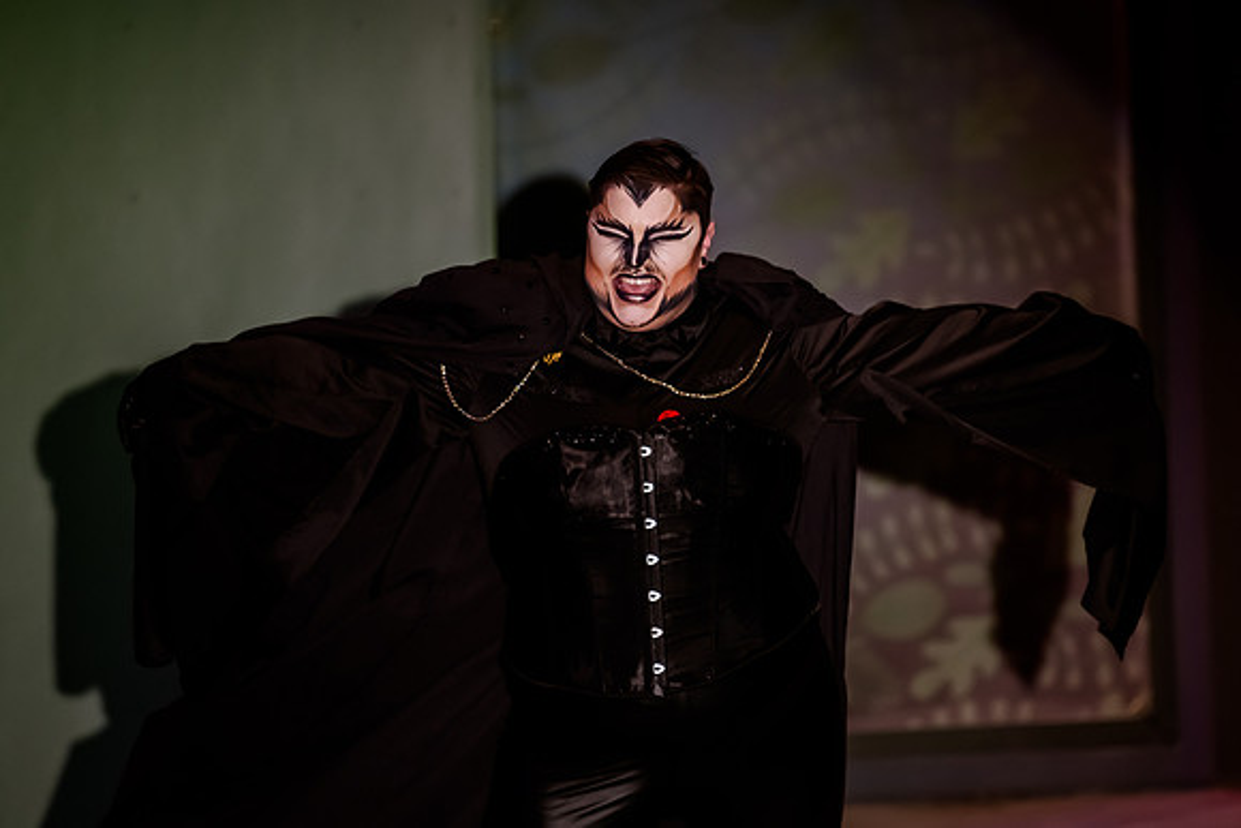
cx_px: 769
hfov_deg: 7.2
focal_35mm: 287
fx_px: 9904
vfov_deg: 4.8
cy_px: 393
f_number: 2.8
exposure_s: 1/500
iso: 2500
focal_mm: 200
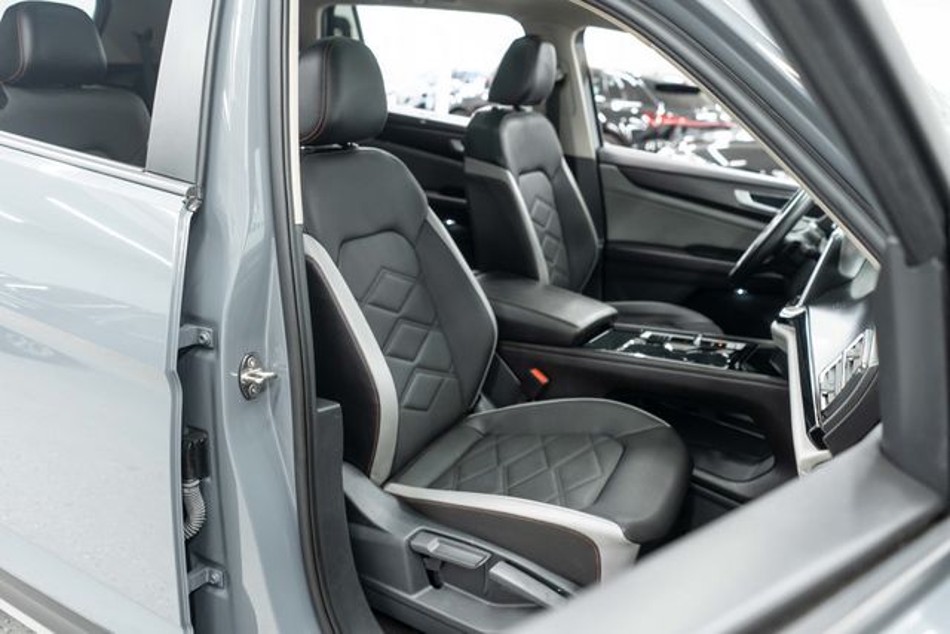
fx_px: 739
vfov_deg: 46.4
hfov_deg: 65.5
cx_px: 475
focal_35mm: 28
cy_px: 317
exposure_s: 1/40
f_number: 3.2
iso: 640
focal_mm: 28
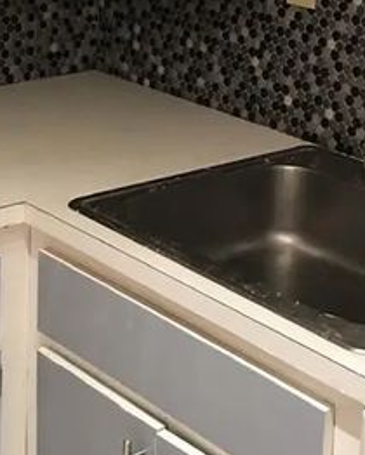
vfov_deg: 20.4
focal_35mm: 92
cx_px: 122
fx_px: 1241
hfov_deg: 16.7
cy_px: 44
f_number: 2.2
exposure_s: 1/15
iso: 50
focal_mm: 4.15
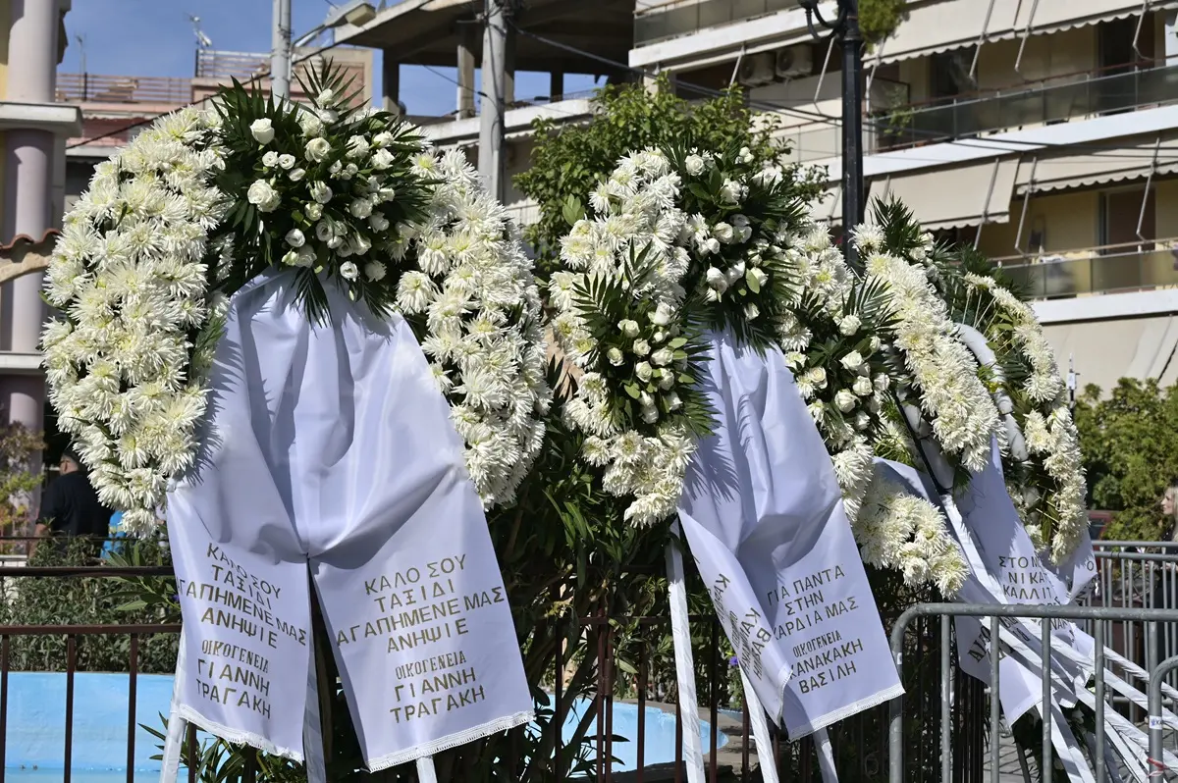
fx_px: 2125
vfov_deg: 20.9
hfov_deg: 31.0
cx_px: 589
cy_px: 392
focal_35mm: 65
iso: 100
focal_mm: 65
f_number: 8
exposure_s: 1/640
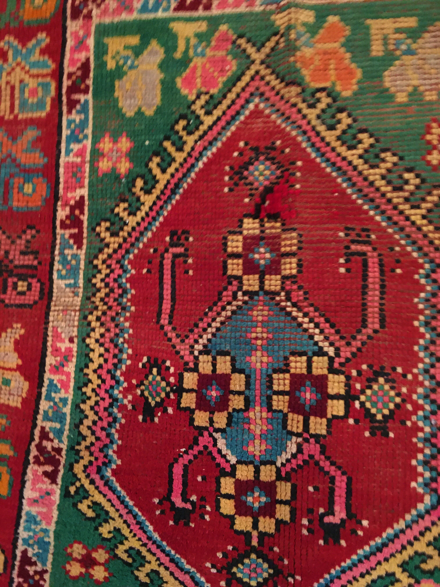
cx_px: 220
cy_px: 294
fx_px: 491
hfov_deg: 48.2
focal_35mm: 29
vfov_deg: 61.7
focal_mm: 4.15
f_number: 2.2
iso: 500
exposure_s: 1/17
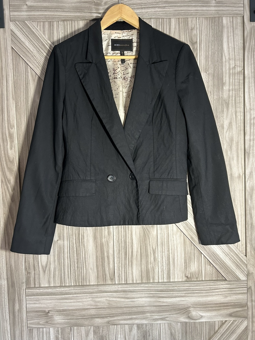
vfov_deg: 67.3
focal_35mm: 26
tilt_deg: -2.2
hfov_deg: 53.1
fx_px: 255
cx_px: 128
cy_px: 170
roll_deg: +1.8
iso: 250
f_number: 1.5
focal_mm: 5.7
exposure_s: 1/60
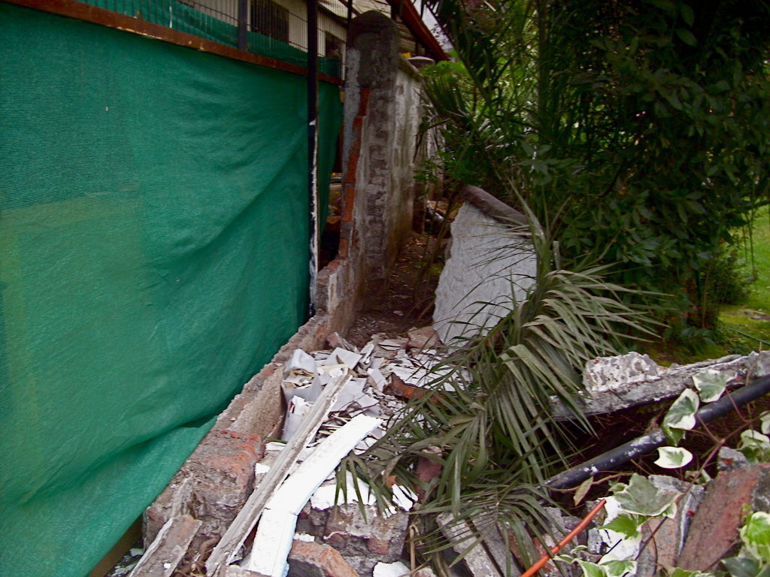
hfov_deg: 54.0
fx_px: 756
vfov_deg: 41.8
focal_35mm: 34
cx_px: 385
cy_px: 288
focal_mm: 5.7
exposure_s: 1/40
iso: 80
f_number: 2.9
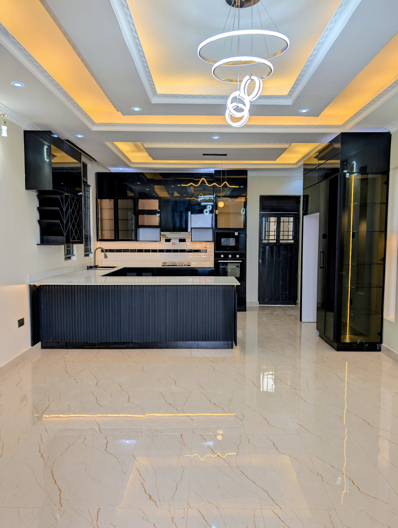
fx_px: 367
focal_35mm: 24
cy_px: 264
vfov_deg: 71.5
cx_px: 199
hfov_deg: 56.9
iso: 22
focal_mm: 6.9
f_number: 1.68
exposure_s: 1/106
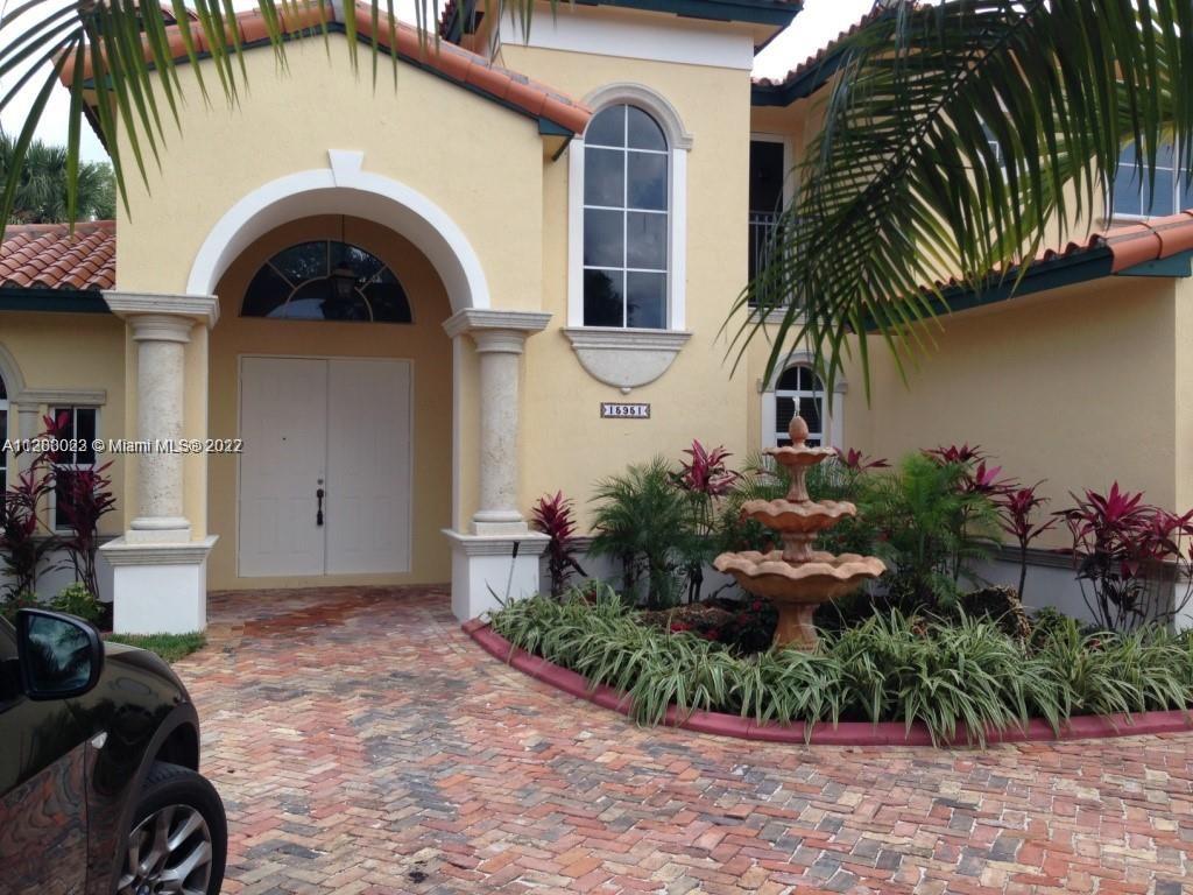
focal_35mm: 33
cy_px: 448
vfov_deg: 42.9
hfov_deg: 55.4
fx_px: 1137
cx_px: 596
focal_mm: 4.12
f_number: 2.4
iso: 50
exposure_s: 1/516
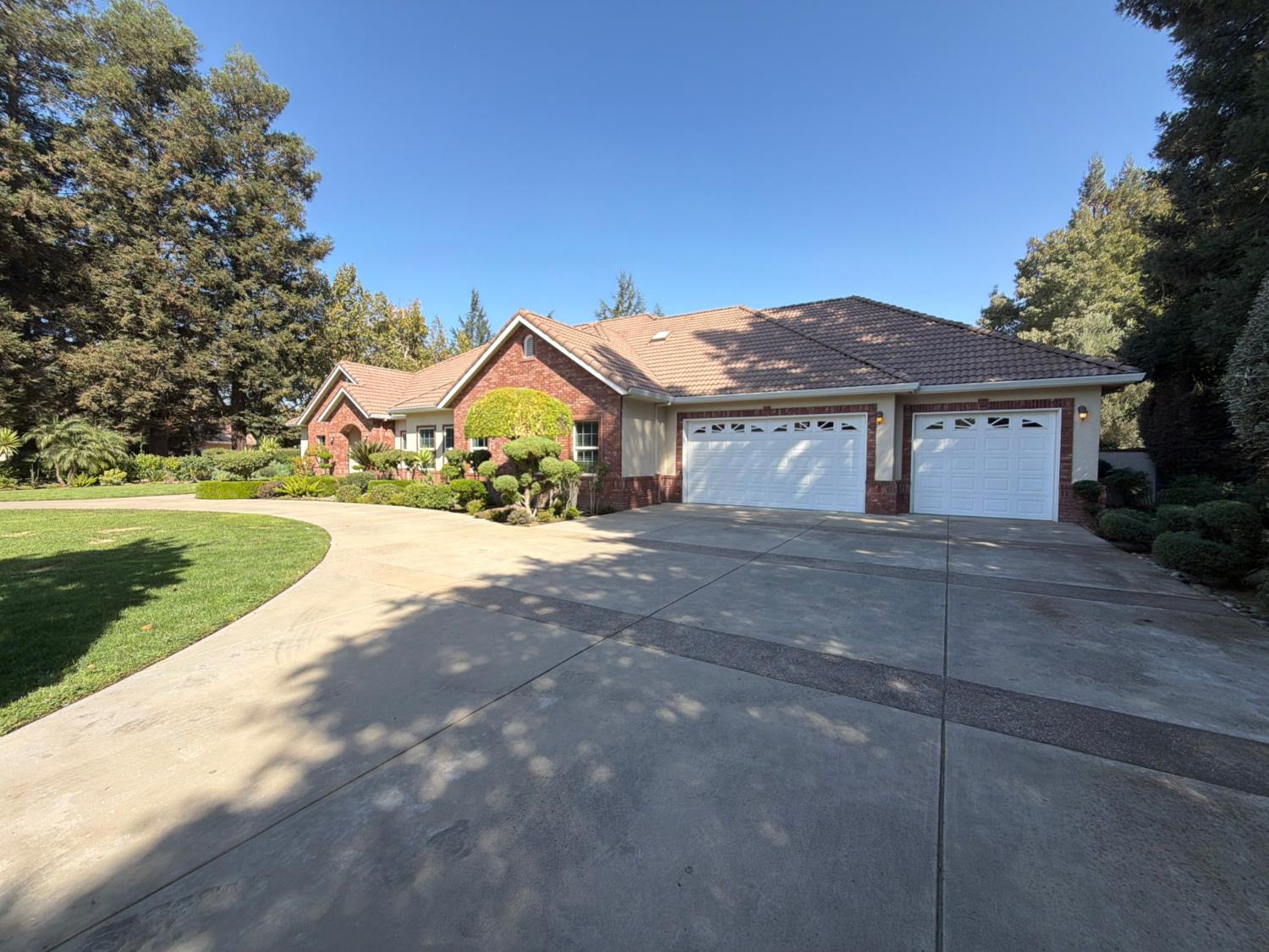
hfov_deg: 102.1
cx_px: 634
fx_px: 513
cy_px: 476
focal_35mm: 14
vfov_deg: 85.7
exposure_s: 1/231
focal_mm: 2.22
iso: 50
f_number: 2.2
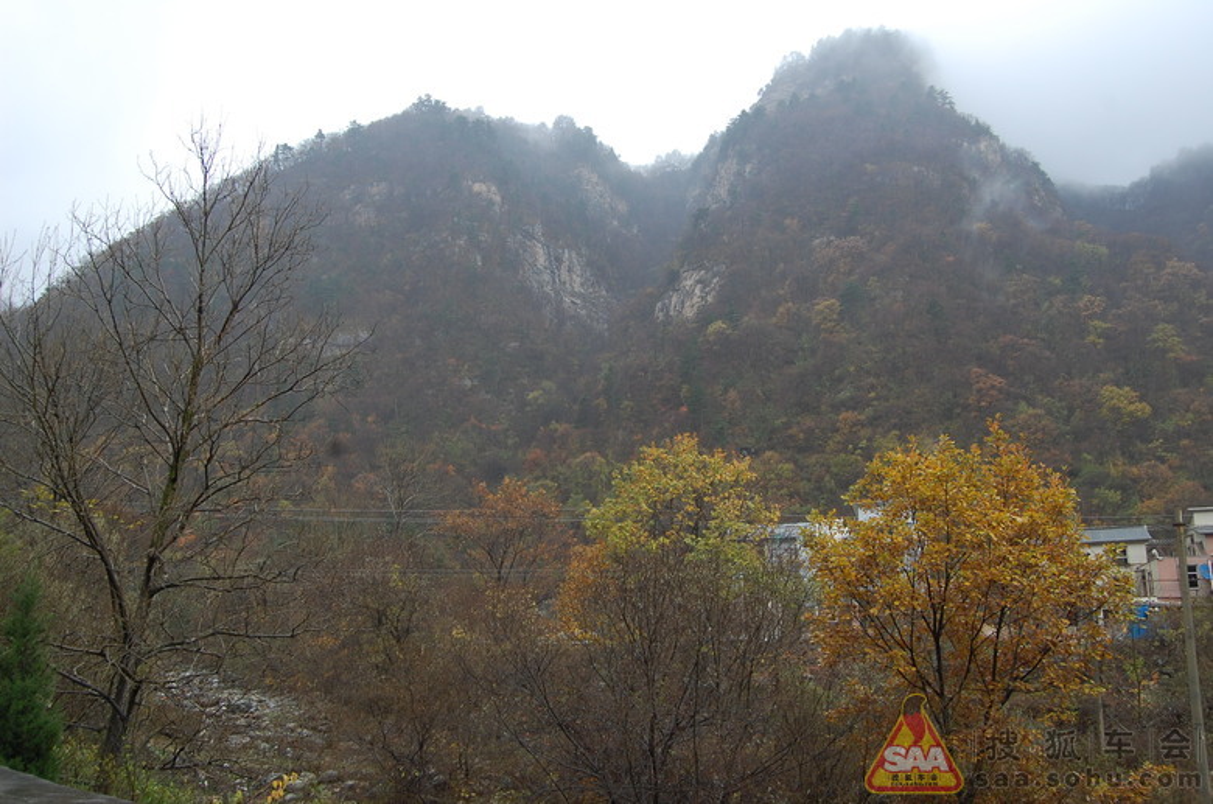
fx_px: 1009
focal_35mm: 30
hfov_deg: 62.0
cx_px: 606
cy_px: 402
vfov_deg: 43.4
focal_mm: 20
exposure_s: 1/125
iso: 280
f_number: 5.6
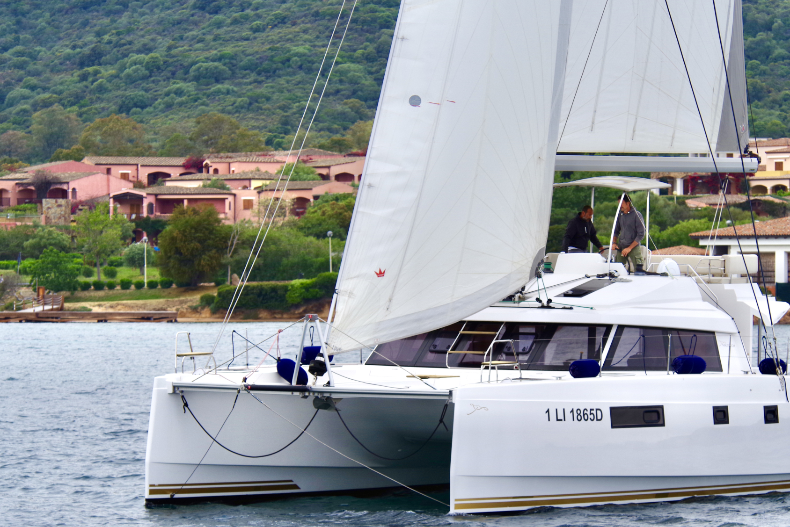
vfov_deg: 7.2
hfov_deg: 10.7
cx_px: 492
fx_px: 4215
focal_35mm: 192
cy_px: 311
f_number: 10
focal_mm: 148
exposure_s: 1/500
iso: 400
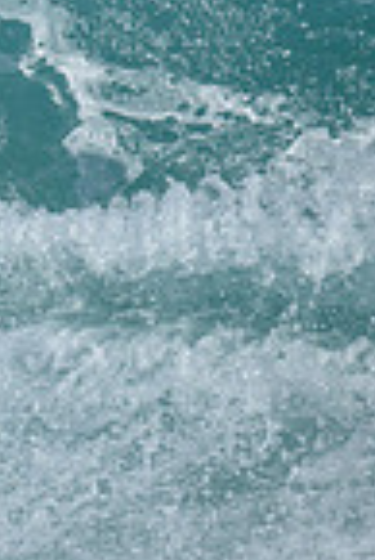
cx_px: -723
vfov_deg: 0.6
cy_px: 153
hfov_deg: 0.4
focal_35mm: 3190
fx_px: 49721
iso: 250
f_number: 6.3
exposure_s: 1/2500
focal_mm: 800
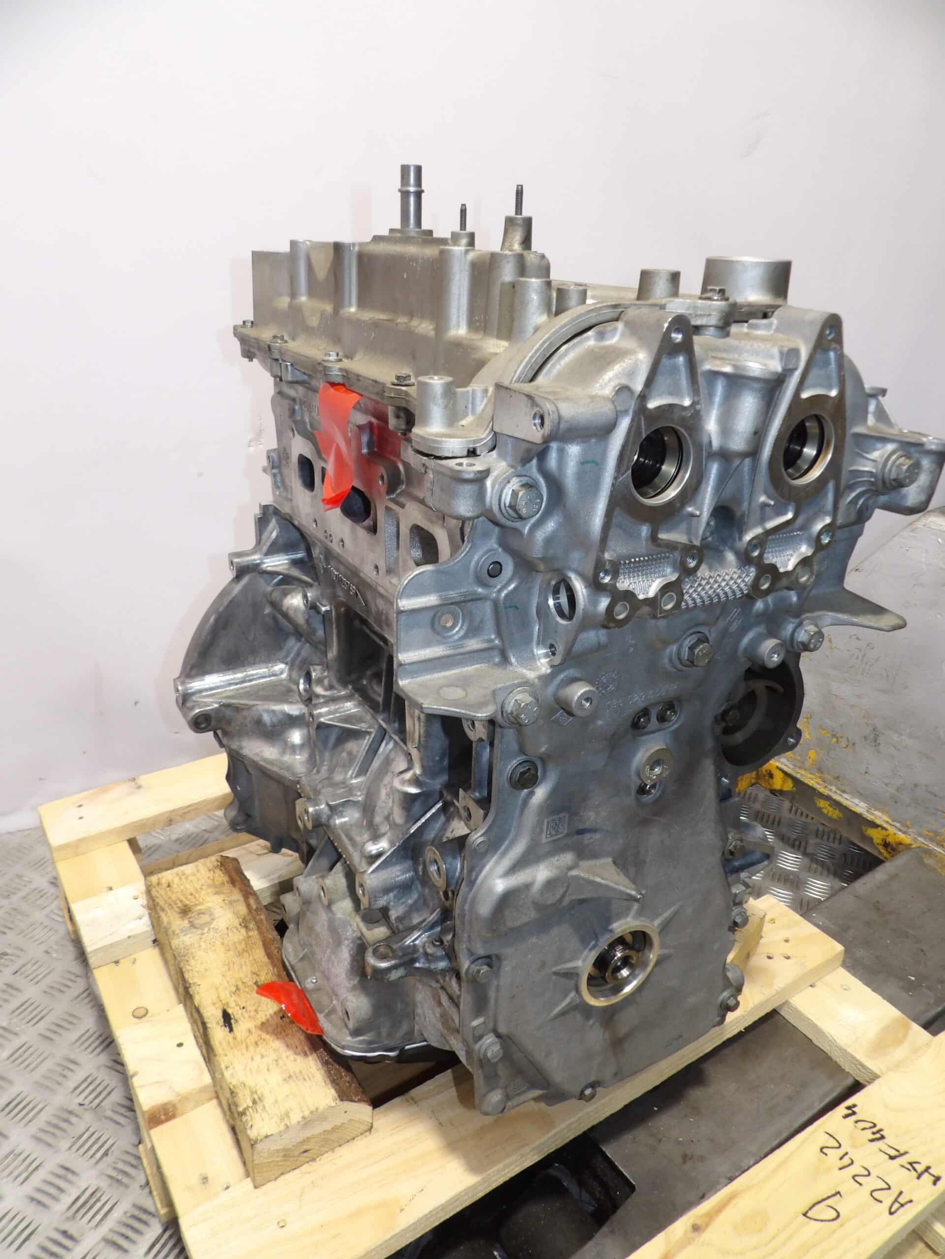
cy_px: 630
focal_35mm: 24
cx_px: 472
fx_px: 874
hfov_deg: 56.8
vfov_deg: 71.6
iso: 192
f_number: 2.8
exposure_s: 1/33
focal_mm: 4.3
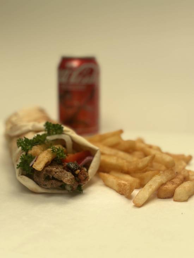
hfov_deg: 30.3
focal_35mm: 48
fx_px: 359
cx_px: 97
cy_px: 129
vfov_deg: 39.7
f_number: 1.78
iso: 80
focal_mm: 6.86
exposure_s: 1/1073
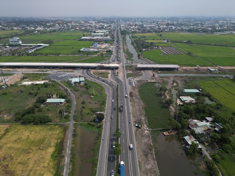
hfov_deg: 71.6
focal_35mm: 24
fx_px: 163
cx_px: 118
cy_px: 88
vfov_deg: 56.8
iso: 100
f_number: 1.7
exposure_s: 1/3200
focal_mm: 6.72
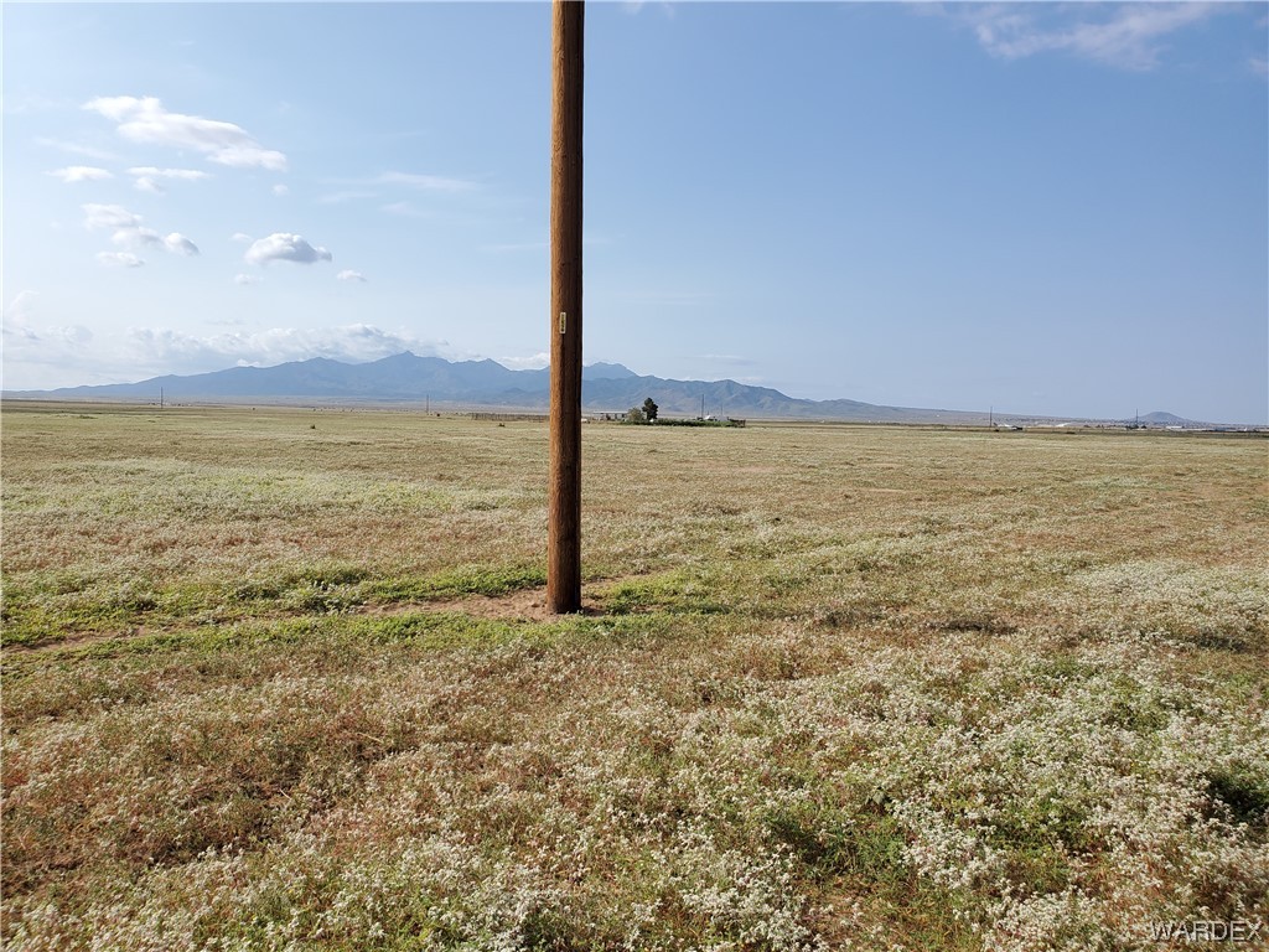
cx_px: 634
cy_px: 476
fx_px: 953
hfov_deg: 67.3
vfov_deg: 53.1
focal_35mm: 26
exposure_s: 1/1750
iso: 50
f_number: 2.4
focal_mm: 4.3
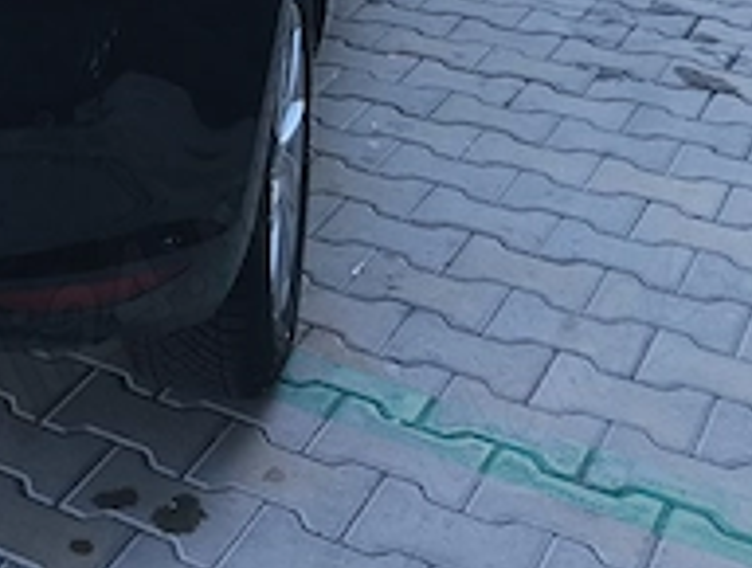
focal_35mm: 78
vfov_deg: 17.6
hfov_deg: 22.4
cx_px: -223
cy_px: -202
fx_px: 1699
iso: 50
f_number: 1.7
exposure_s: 1/467
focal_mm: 4.71
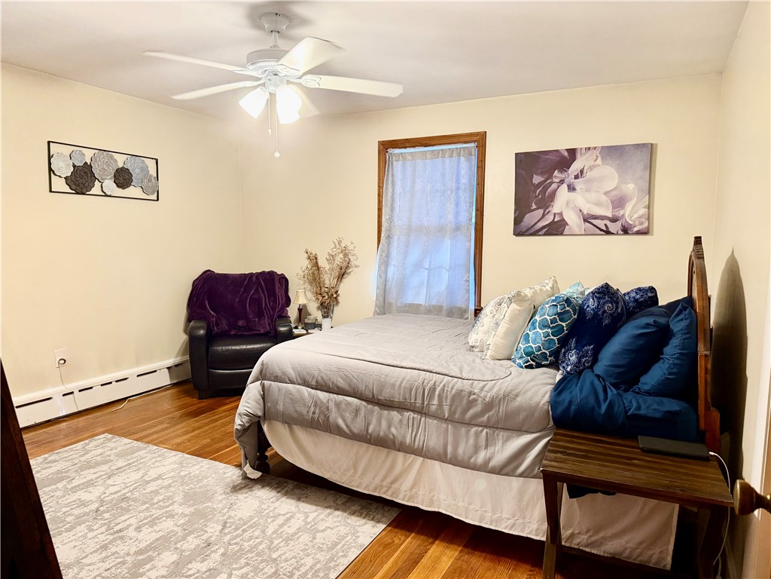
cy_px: 290
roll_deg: -0.5
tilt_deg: -5.7
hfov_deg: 71.6
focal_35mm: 24
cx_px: 386
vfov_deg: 56.8
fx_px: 535
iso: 320
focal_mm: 6.76
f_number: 1.78
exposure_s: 1/60
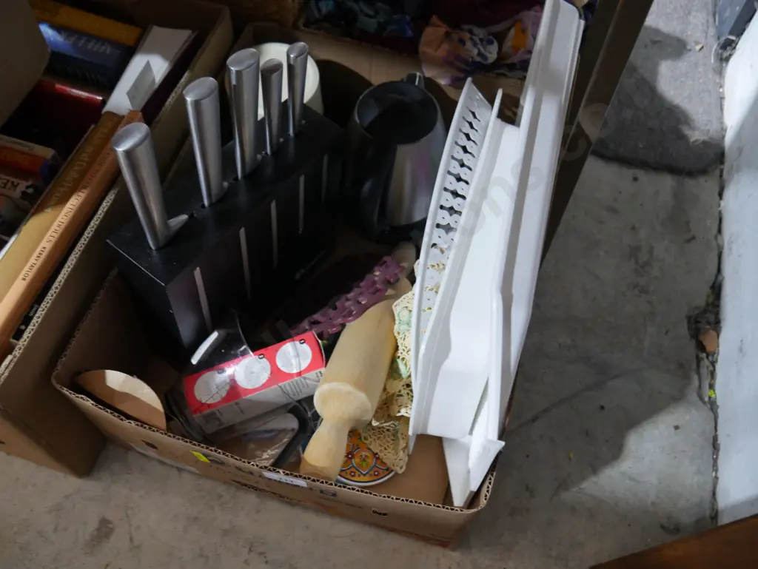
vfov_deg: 46.8
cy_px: 284
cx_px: 379
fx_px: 657
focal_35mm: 30
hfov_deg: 59.9
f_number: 3.6
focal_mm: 15
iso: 2000
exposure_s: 1/60
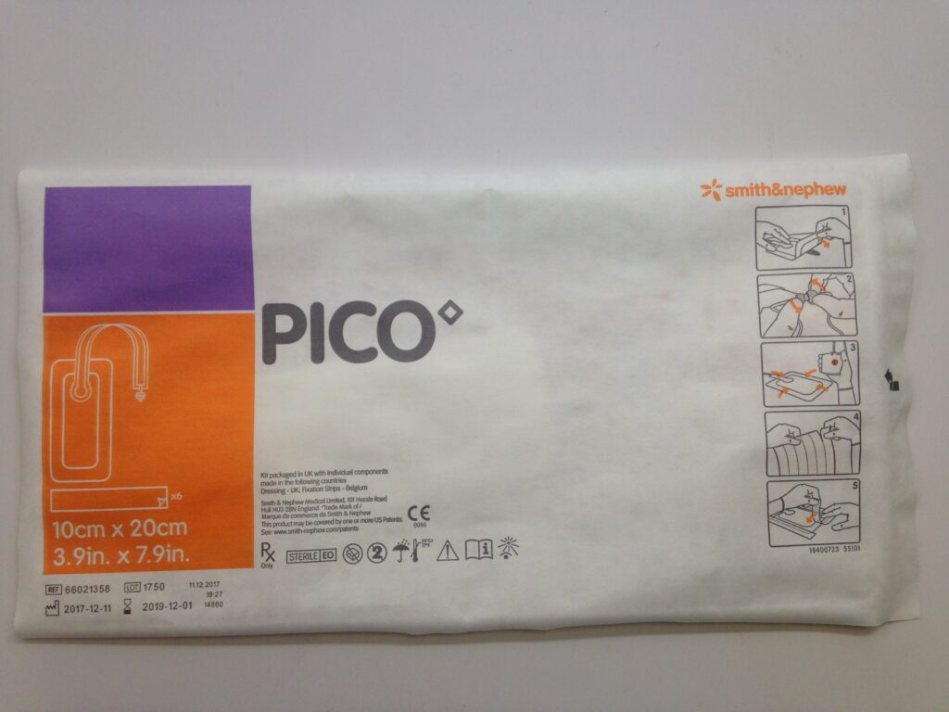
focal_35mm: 33
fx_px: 905
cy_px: 356
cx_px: 474
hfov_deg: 55.4
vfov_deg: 42.9
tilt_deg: -87.1
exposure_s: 1/60
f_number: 2.4
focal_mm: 4.12
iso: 50
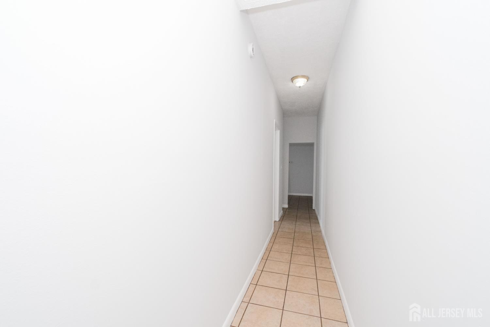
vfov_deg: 77.3
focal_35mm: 15
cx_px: 245
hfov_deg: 100.4
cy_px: 164
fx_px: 204
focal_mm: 10
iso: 1600
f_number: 7.1
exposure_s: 1/125
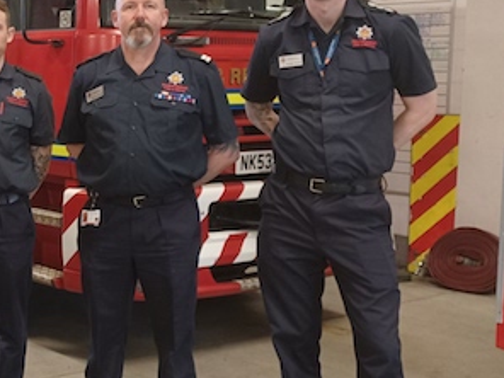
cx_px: -68
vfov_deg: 22.5
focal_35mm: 65
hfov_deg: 27.0
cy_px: 141
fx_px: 946
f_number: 1.8
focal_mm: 4.6
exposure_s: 1/24
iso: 400
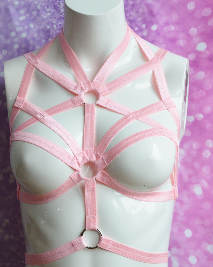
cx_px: 92
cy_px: 107
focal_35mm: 78
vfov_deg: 24.4
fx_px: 615
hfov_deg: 19.7
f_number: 9
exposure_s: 1/60
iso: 400
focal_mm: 34
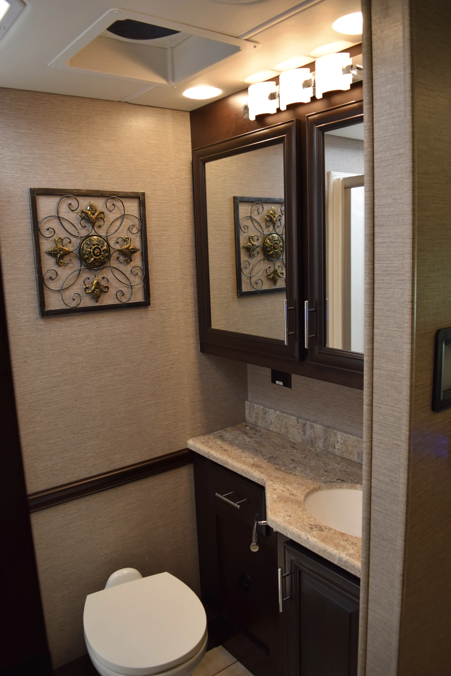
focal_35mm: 27
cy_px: 338
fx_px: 507
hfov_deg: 47.9
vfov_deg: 67.4
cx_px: 226
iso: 400
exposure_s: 1/80
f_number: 4.5
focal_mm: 18
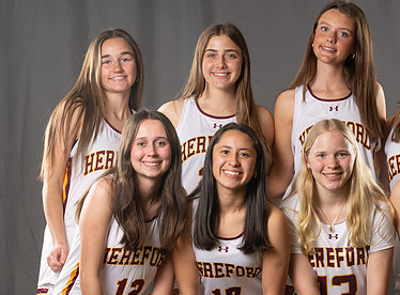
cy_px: 218
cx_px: 312
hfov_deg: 11.6
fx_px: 1965
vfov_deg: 8.6
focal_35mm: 171
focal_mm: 91
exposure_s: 1/160
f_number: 5.6
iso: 125
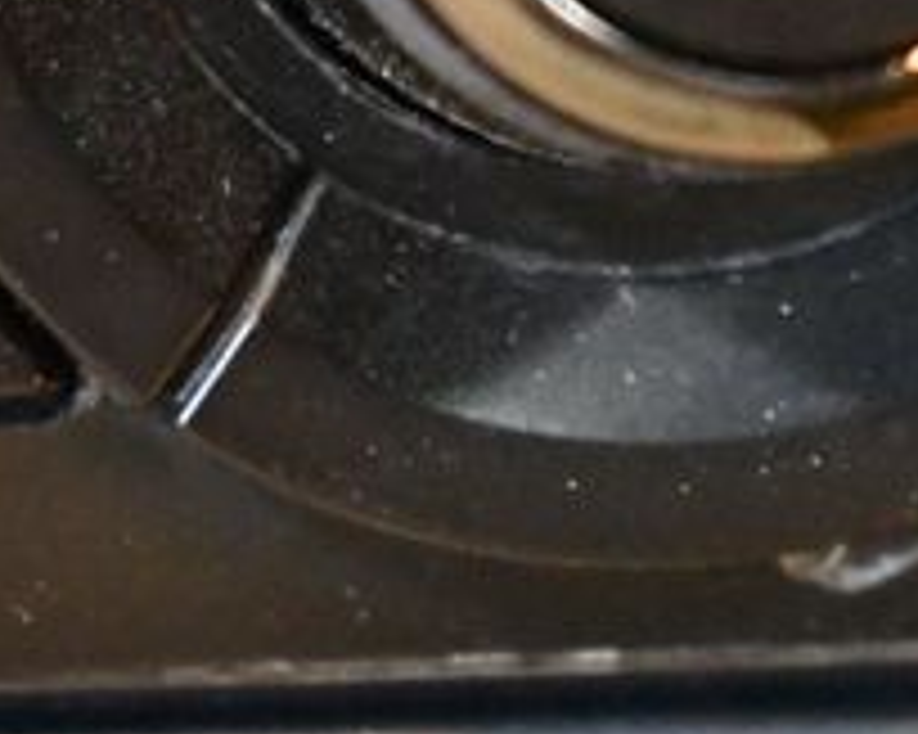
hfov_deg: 7.9
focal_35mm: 241
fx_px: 6545
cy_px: 243
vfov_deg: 6.4
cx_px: -374
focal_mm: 55
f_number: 5.6
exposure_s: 1/30
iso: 12800
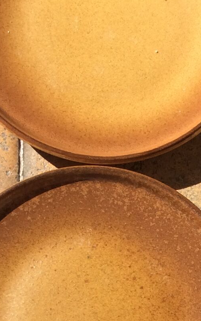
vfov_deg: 17.7
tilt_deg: -84.1
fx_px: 956
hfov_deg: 11.8
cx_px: 229
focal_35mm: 109
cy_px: 431
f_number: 2.4
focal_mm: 3.3
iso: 32
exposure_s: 1/867
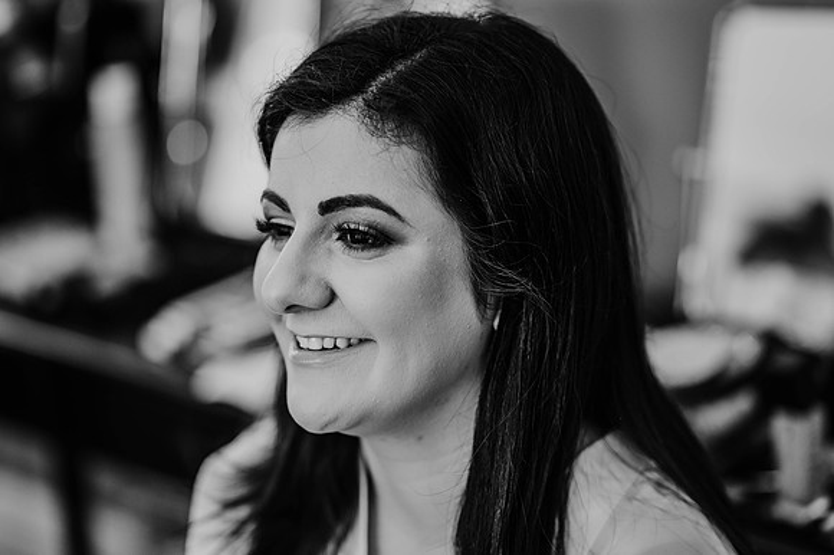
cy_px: 278
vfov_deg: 16.1
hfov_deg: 23.9
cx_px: 417
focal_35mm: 85
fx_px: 1968
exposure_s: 1/160
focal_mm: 85
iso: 1100
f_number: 1.8
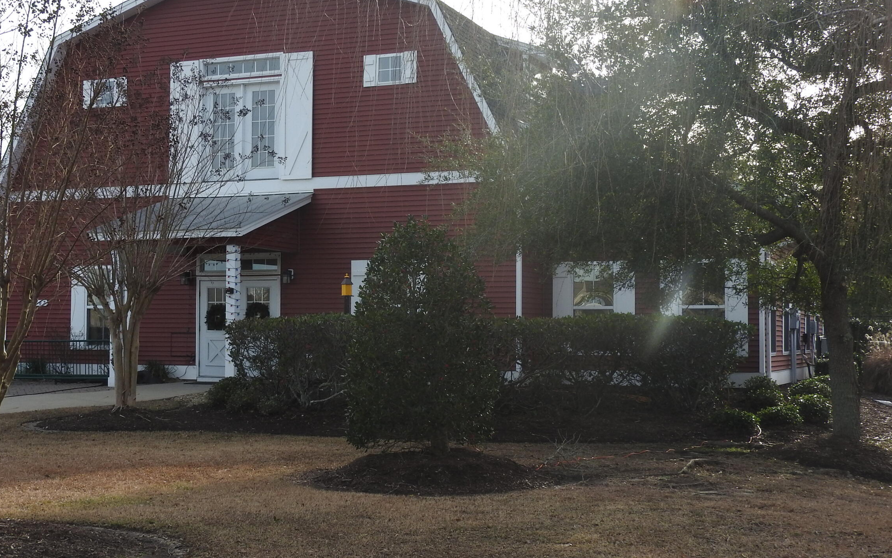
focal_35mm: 56
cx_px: 342
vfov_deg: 23.1
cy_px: 290
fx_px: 1362
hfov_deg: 36.1
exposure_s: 1/400
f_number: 3.8
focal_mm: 7.2
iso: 100
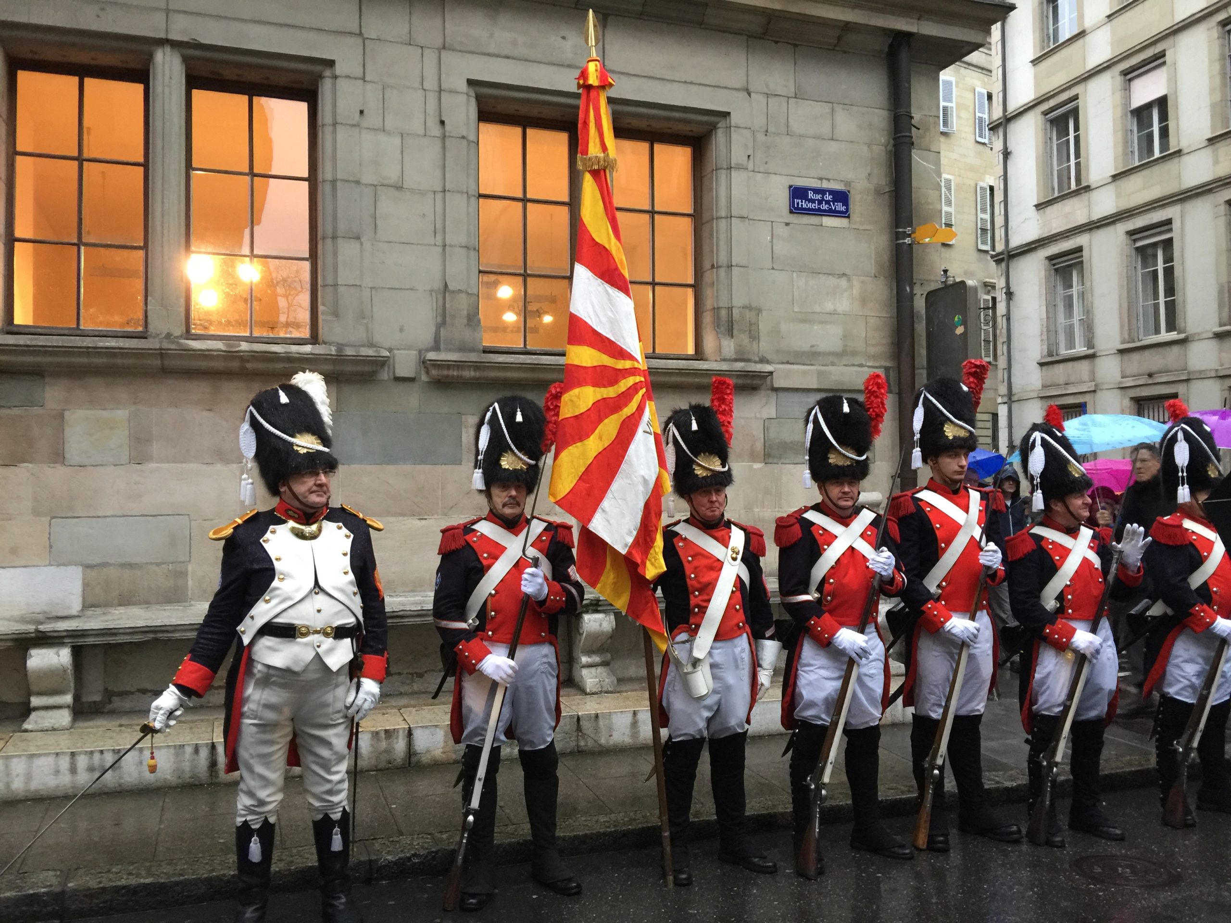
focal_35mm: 29
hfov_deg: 61.7
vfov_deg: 48.2
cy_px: 462
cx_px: 616
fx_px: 1031
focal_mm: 4.15
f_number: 2.2
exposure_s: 1/17
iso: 100
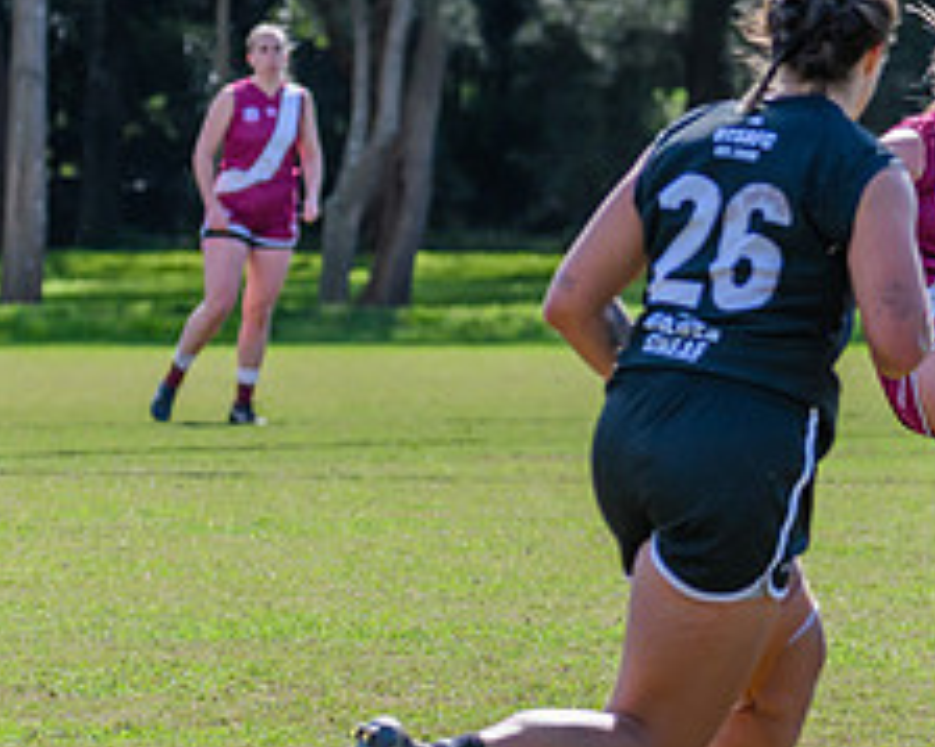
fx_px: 13858
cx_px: 1109
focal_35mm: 501
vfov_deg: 3.1
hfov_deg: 3.9
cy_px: 363
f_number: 7.1
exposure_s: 1/1250
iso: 800
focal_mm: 170
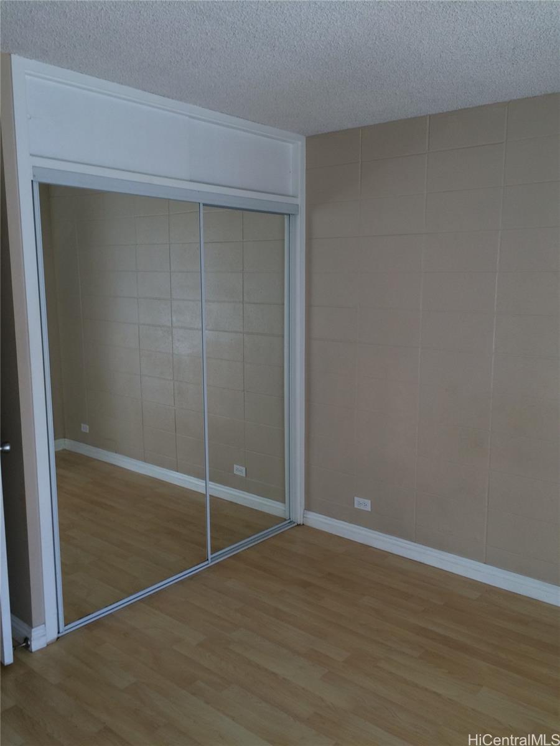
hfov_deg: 48.2
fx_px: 626
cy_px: 373
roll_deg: +1.7
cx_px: 280
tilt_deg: -7.7
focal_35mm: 29
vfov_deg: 61.7
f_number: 2.2
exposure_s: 1/120
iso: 64
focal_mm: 4.15
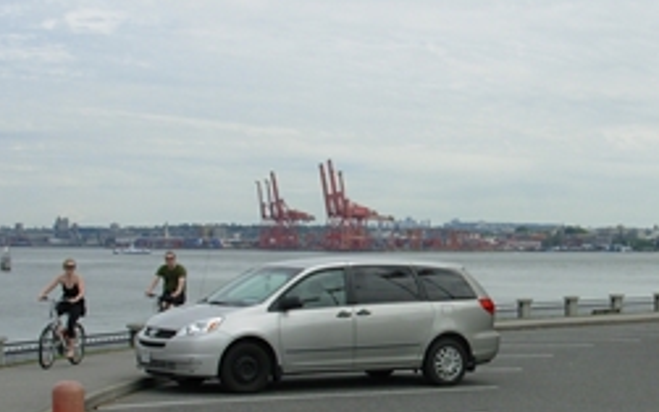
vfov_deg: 16.9
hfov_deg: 26.1
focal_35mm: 77
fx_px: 1383
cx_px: 572
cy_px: 244
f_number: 4.9
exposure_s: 1/542
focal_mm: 6.3
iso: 50
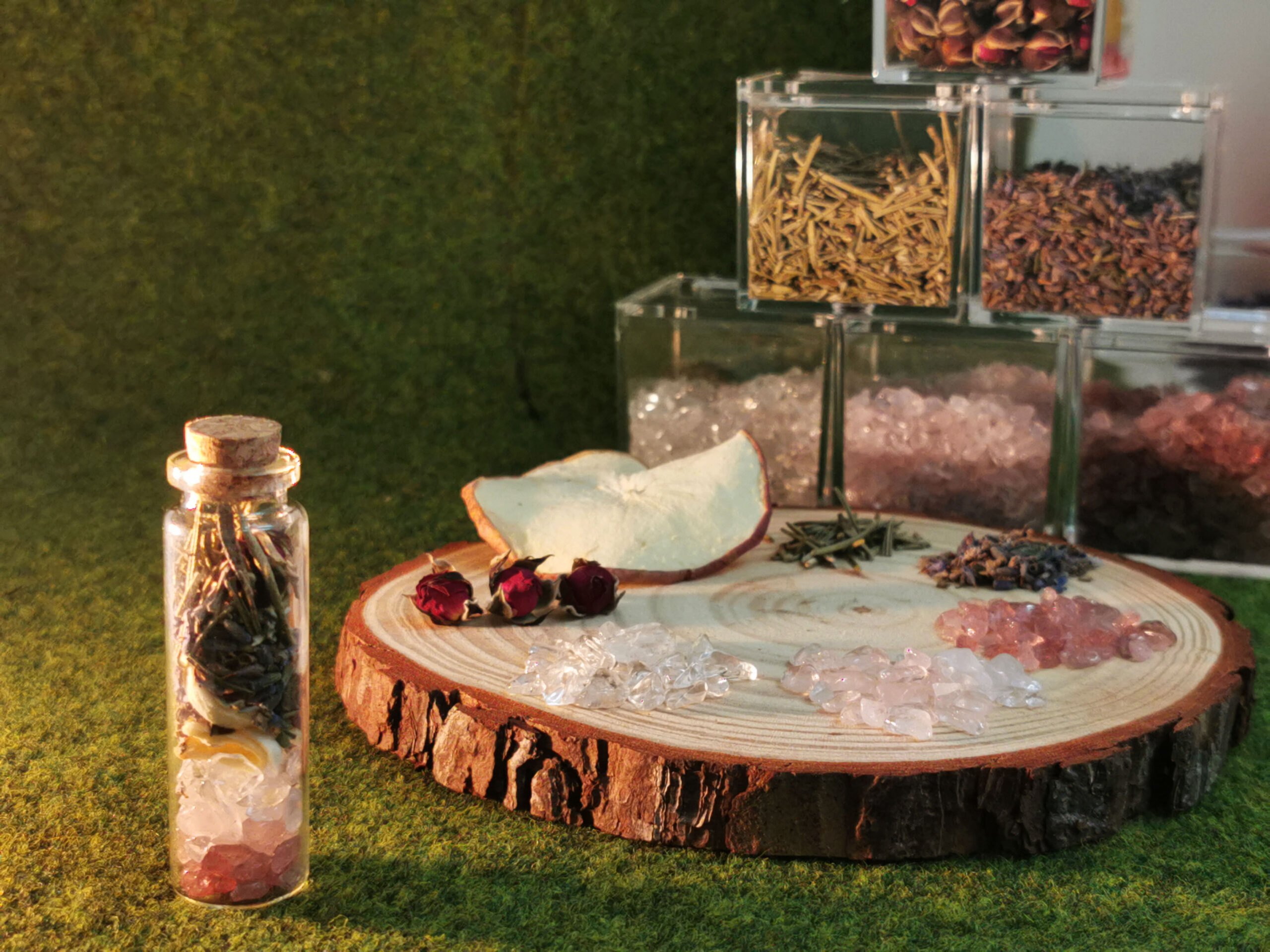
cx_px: 635
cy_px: 476
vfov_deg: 28.0
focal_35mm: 52
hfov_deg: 36.8
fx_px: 1908
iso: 100
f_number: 1.6
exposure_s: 1/100
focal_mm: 5.56
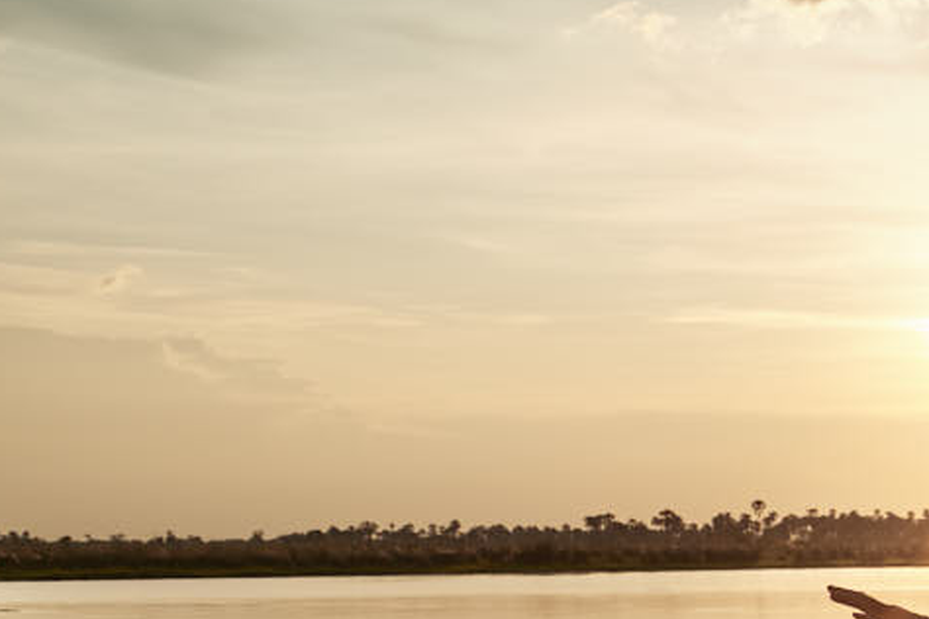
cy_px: 705
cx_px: 1695
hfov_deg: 15.2
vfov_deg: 11.6
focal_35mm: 116
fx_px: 2993
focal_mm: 31
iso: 100
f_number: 8
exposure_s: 1/350
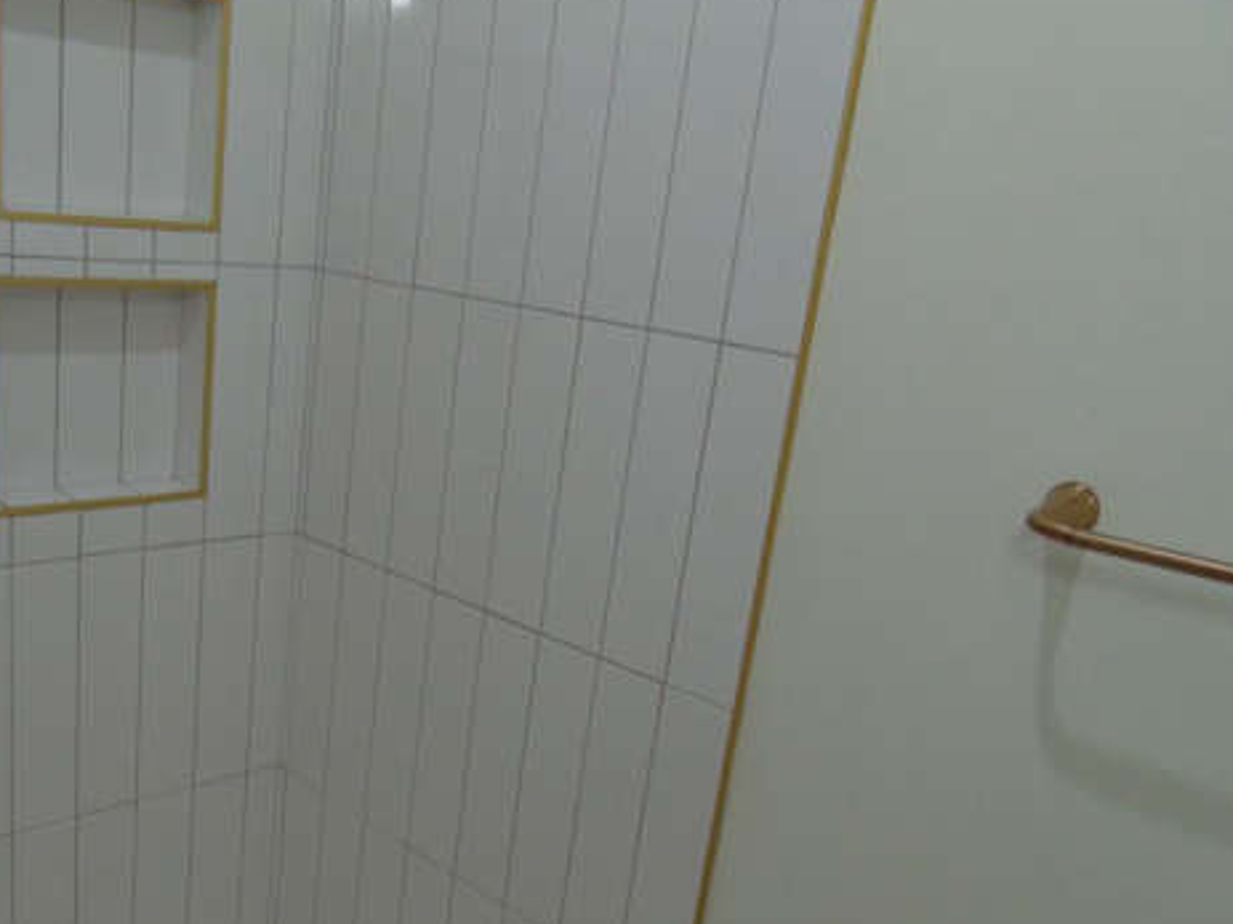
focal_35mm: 36
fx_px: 1282
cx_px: 430
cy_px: 626
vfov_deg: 39.1
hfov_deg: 50.6
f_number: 3
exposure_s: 1/30
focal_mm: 4.5
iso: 100
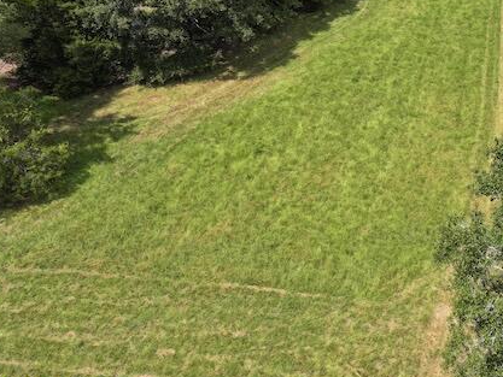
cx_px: 388
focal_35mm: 46
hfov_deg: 39.9
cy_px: 61
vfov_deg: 30.5
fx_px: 669
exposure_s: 1/1600
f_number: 2.8
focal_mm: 12.29
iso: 100
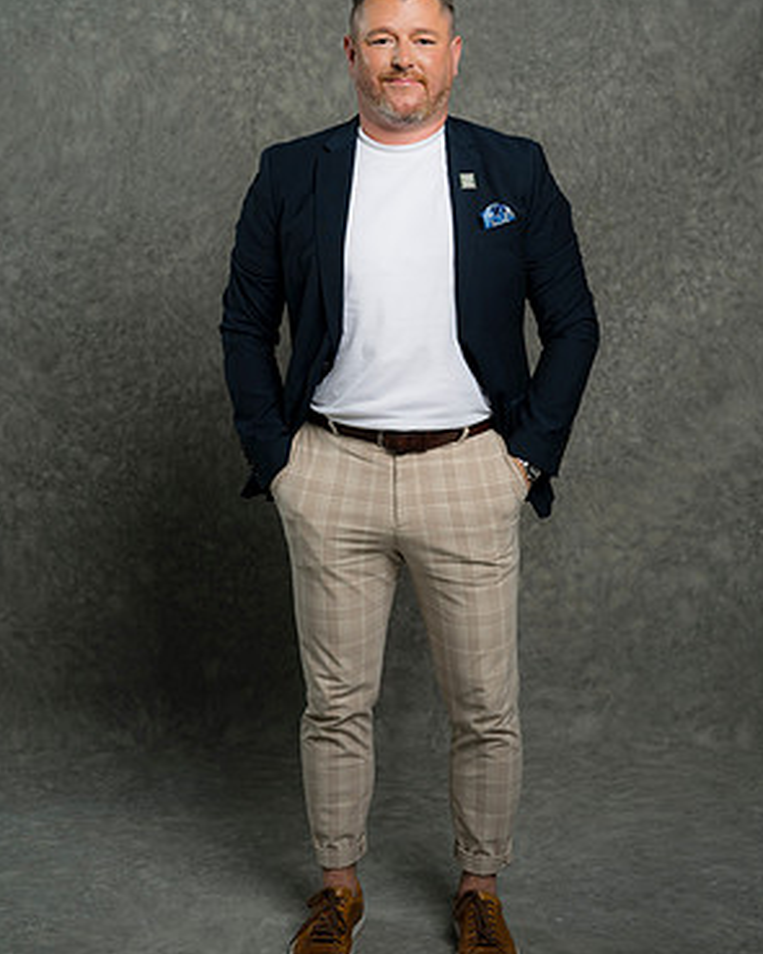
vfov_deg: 30.0
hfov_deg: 24.2
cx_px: 380
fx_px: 1779
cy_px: 424
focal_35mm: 63
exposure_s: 1/160
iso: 125
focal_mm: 55
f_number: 4
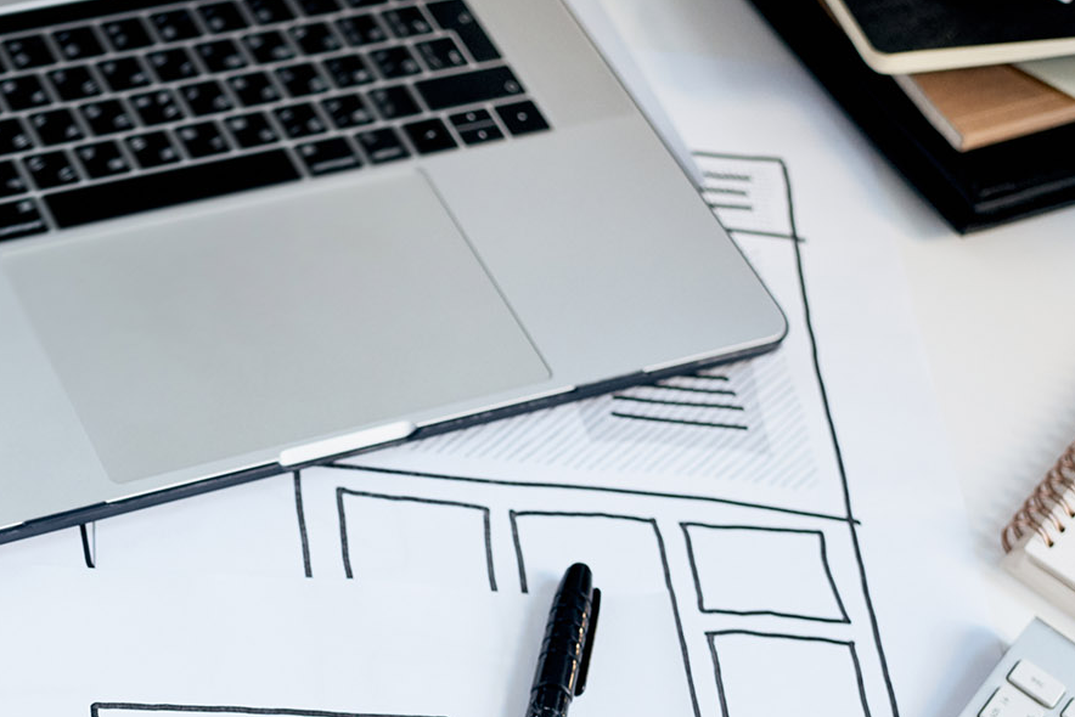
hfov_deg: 25.4
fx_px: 2270
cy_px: 743
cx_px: 12
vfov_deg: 17.5
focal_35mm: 76
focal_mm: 35
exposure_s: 1/100
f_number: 3.5
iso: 800
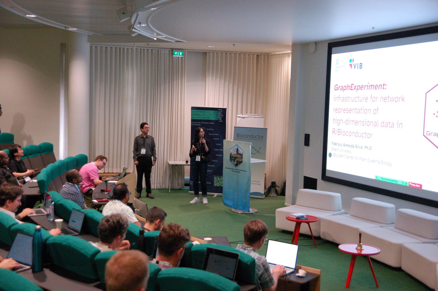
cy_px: 146
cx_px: 219
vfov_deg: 28.9
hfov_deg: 42.4
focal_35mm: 46
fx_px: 565
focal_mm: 31
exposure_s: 1/125
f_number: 4
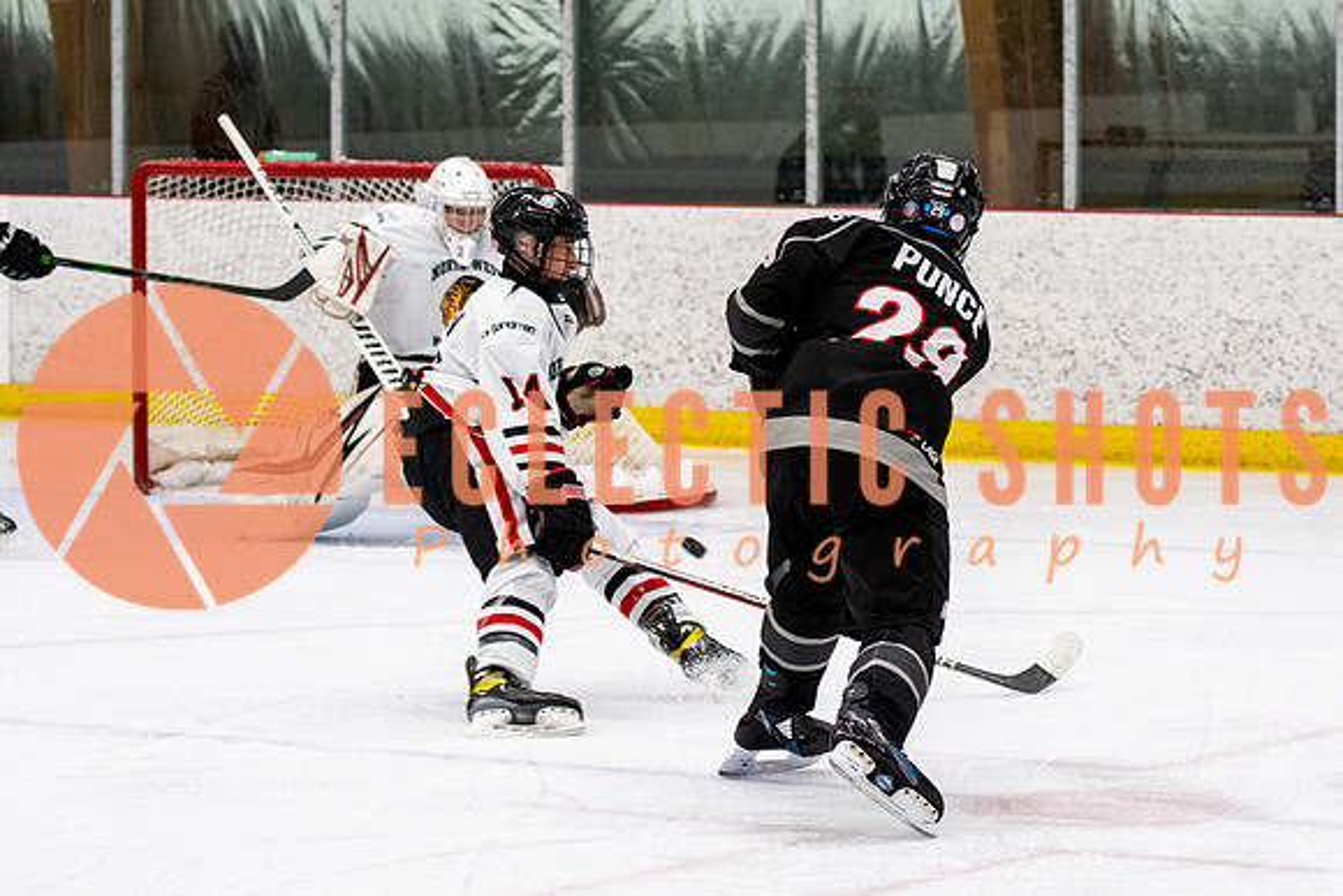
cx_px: 888
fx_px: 5587
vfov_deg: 9.2
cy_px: 298
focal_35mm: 150
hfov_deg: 13.7
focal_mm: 70
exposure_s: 1/640
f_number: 2.8
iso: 1800
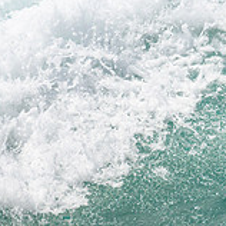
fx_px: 19611
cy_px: -6
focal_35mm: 2655
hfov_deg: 0.7
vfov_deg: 0.7
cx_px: 373
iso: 720
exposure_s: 1/2000
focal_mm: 650
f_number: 11
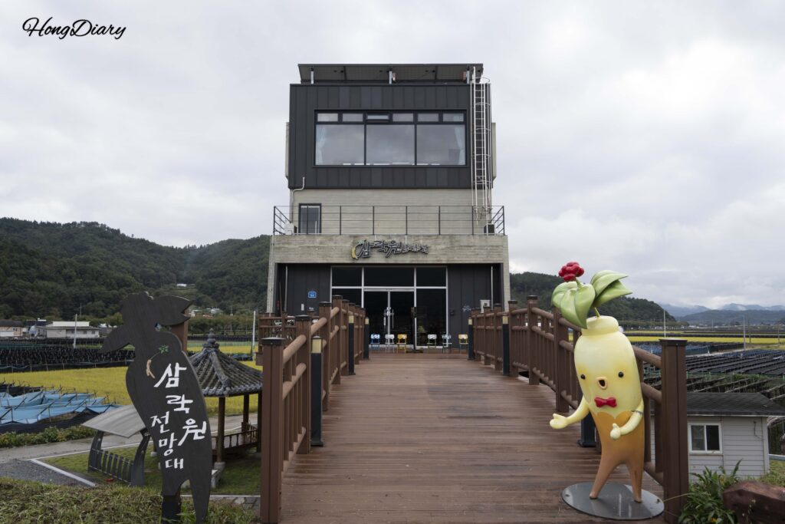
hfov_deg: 63.7
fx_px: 632
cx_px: 392
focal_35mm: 29
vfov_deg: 45.0
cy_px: 262
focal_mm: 29
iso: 100
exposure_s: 1/100
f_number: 6.3
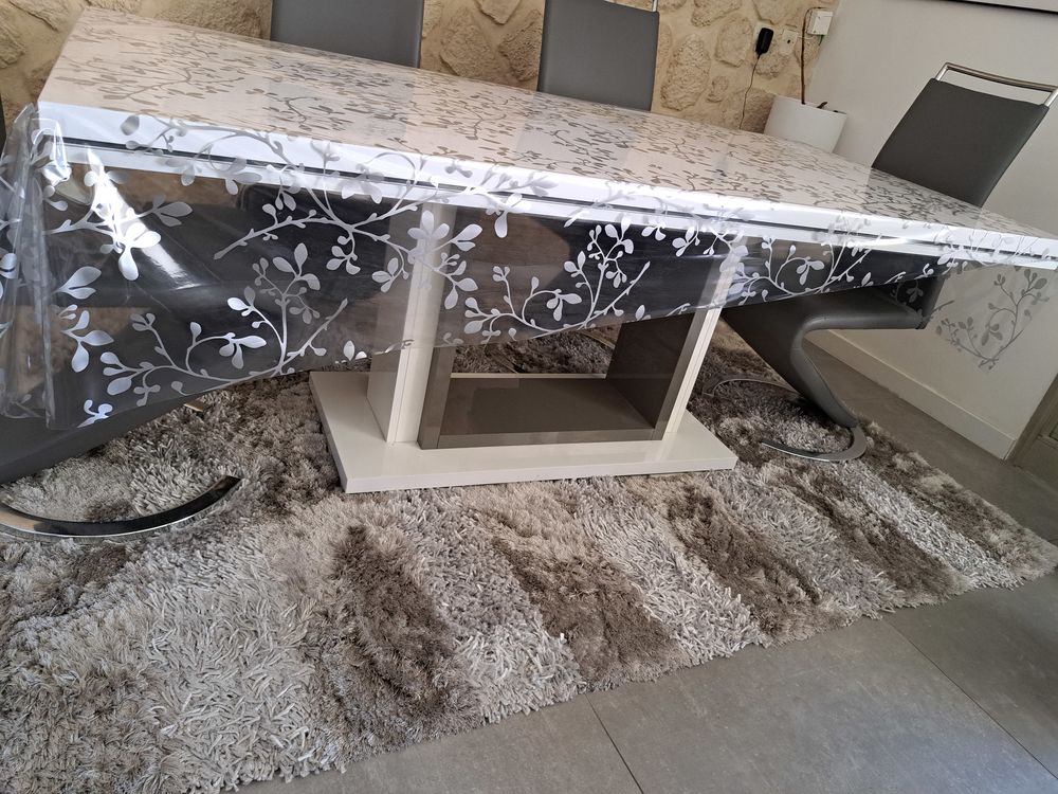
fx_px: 734
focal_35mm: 24
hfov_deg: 71.6
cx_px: 529
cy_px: 397
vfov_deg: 56.8
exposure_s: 1/50
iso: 320
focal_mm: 5.23
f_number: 1.8
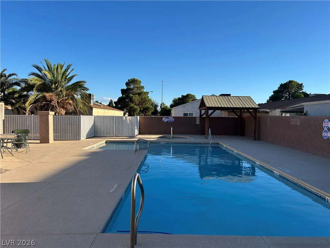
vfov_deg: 53.1
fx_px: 248
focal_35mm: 26
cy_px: 124
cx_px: 165
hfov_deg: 67.3
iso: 50
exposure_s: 1/2571
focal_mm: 5.7
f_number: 1.5
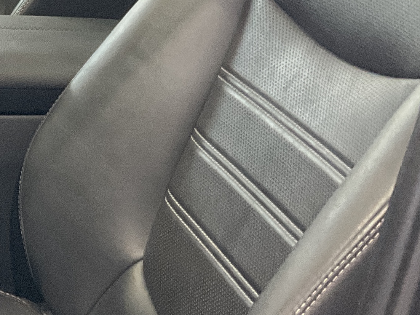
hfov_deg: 16.7
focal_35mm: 106
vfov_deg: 13.9
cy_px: 55
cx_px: -227
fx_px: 1286
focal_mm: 3
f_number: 1.8
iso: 200
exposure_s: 1/60
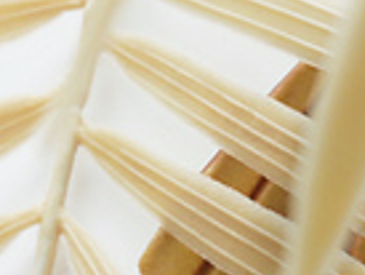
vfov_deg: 6.2
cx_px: 631
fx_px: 2470
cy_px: 585
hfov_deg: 8.2
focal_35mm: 234
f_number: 5.1
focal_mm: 25
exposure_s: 1/60
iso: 250
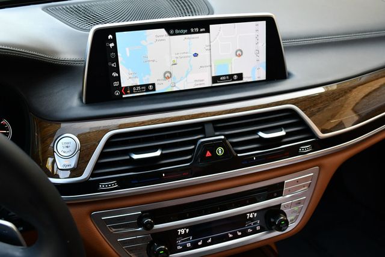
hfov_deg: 53.1
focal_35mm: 36
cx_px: 192
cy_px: 128
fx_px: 385
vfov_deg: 36.9
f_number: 3.5
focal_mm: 18
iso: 500
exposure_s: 1/250
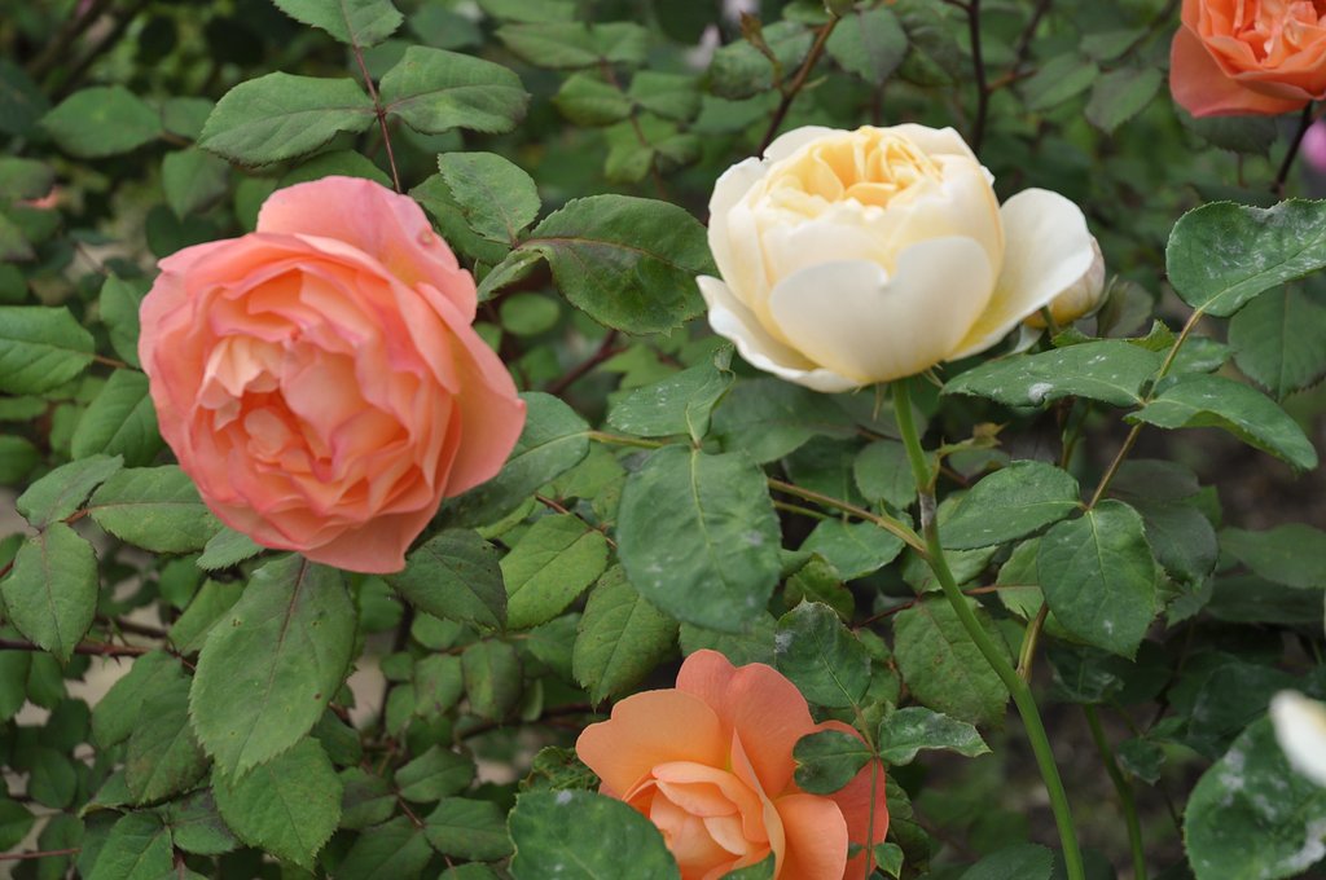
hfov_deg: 27.0
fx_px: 2759
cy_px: 440
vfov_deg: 18.1
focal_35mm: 75
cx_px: 663
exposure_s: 1/125
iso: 200
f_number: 5.6
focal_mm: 50
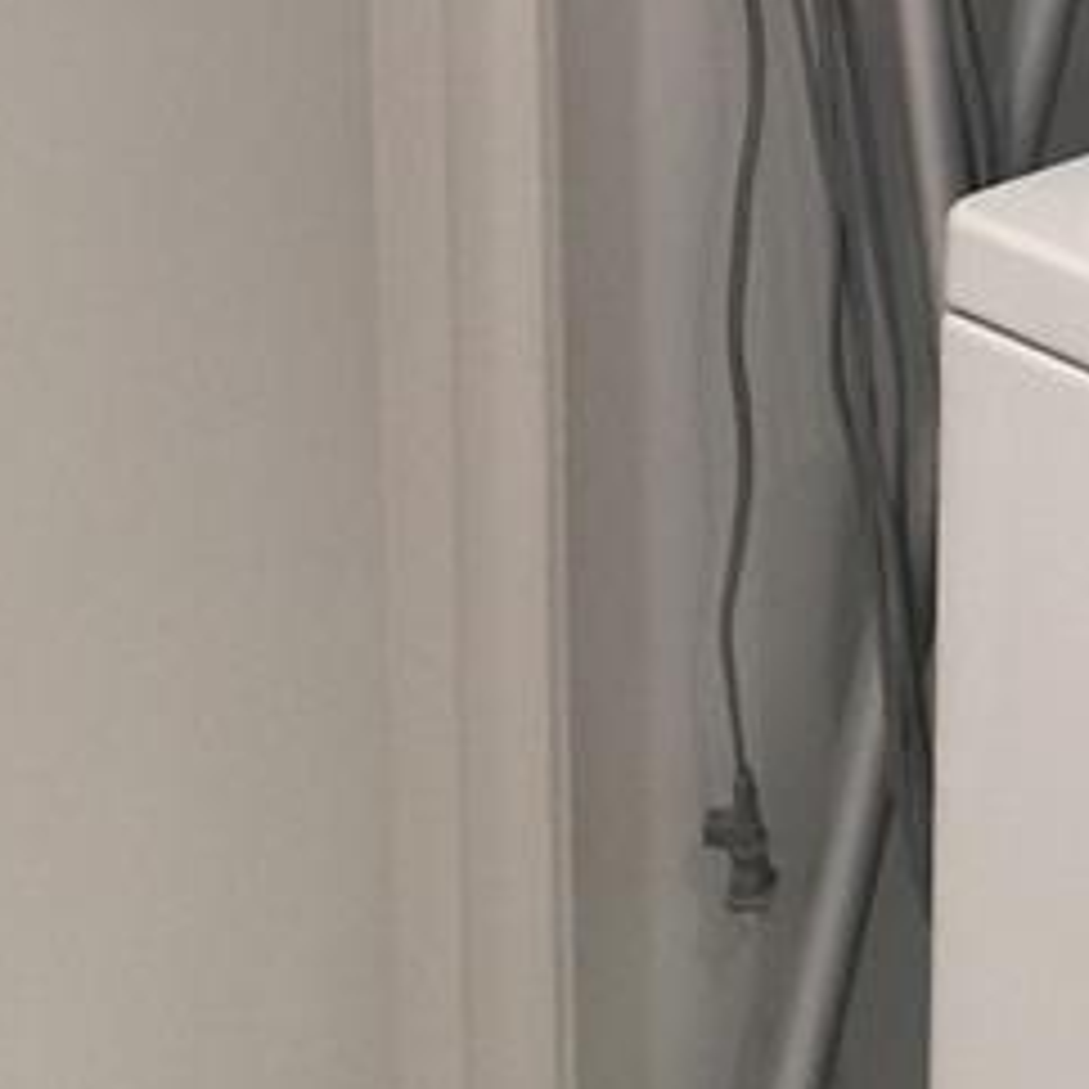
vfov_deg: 13.2
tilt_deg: -12.0
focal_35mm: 127
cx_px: 1246
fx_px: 4520
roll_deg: -2.0
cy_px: -364
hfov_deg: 13.4
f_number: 2.2
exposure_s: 1/15
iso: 32
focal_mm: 4.15
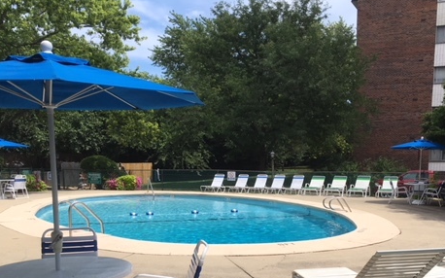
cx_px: 247
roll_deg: +0.9
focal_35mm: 43
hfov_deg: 46.1
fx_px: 521
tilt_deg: -7.7
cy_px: 230
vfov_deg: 29.0
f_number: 2.2
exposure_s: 1/2079
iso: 25
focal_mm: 4.15
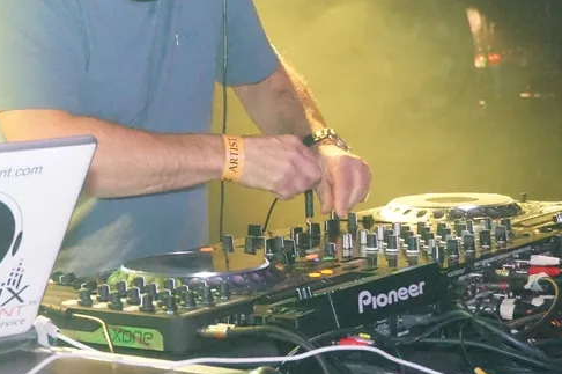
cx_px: 30
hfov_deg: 19.0
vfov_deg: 13.0
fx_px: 1637
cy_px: 105
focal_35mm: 105
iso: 6400
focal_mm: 34
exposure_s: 1/160
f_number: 5
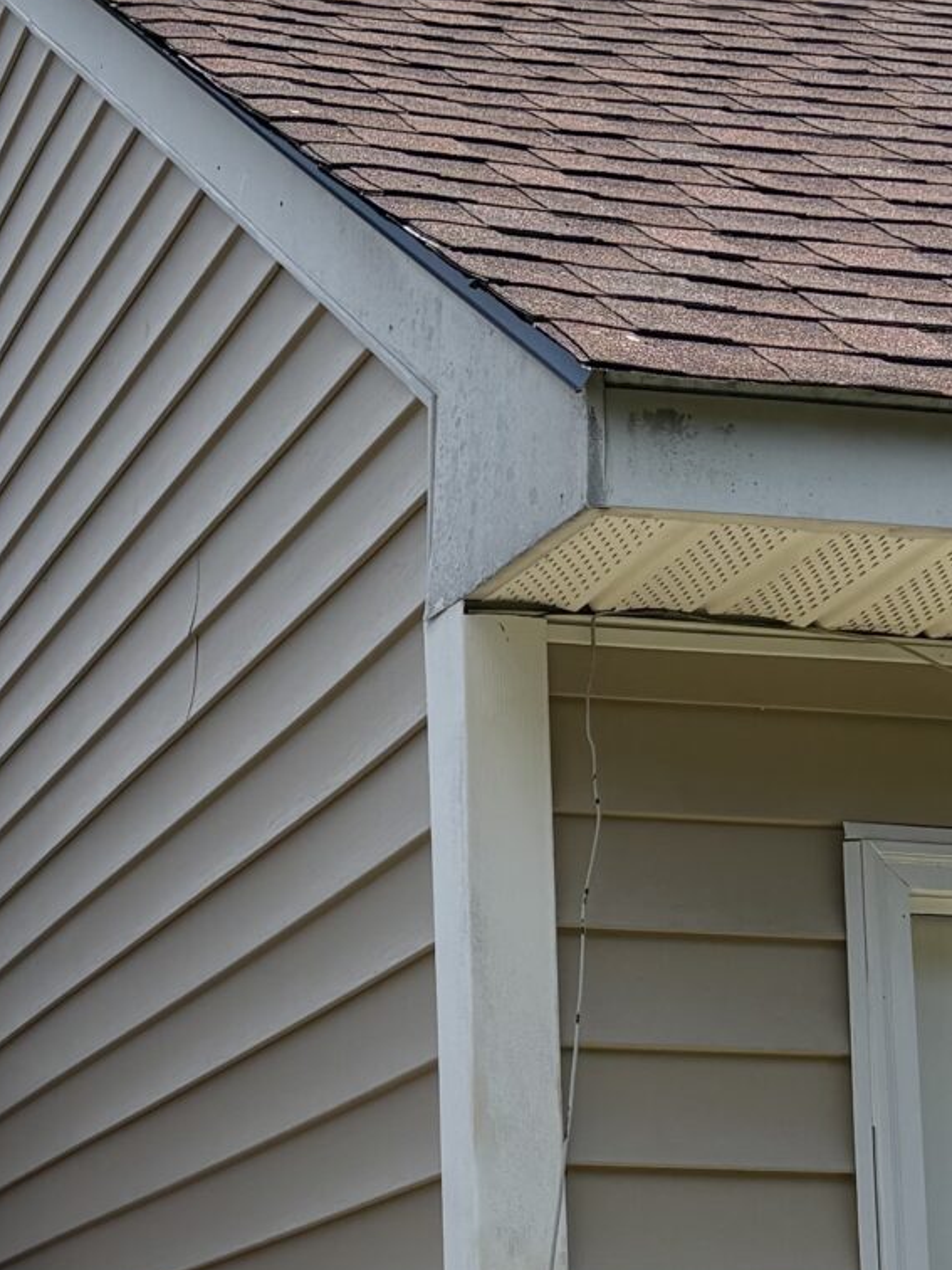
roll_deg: +0.4
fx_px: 3227
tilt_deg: +10.4
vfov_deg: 21.9
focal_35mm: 88
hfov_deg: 16.0
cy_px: 1077
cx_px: -257
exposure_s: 1/4608
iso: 50
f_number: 1.6
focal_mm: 5.96
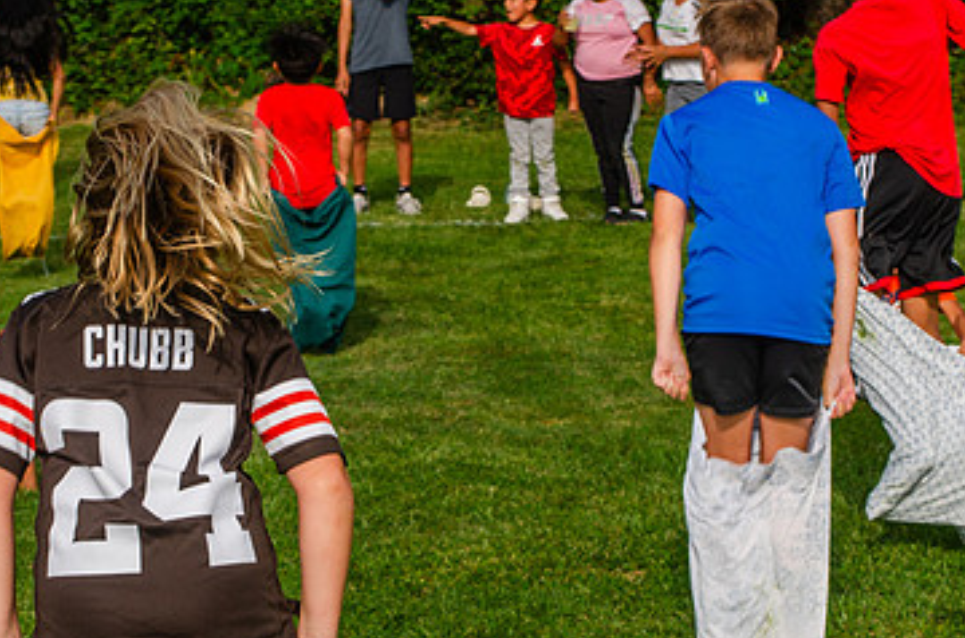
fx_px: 3556
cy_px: 354
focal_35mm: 133
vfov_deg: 10.3
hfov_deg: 15.5
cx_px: 525
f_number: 8
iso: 100
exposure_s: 1/250
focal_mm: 55
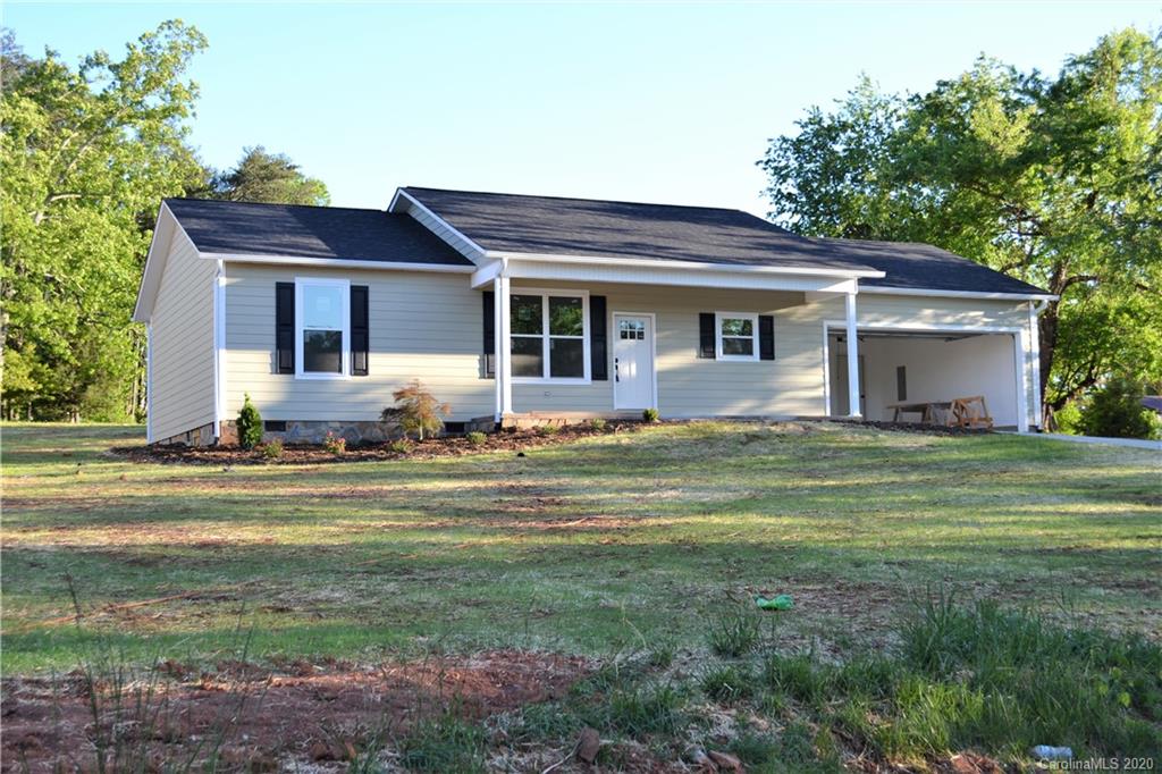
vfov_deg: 28.1
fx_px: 1549
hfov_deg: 41.1
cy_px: 387
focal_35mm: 48
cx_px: 581
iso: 160
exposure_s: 1/125
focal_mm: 32
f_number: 5.6
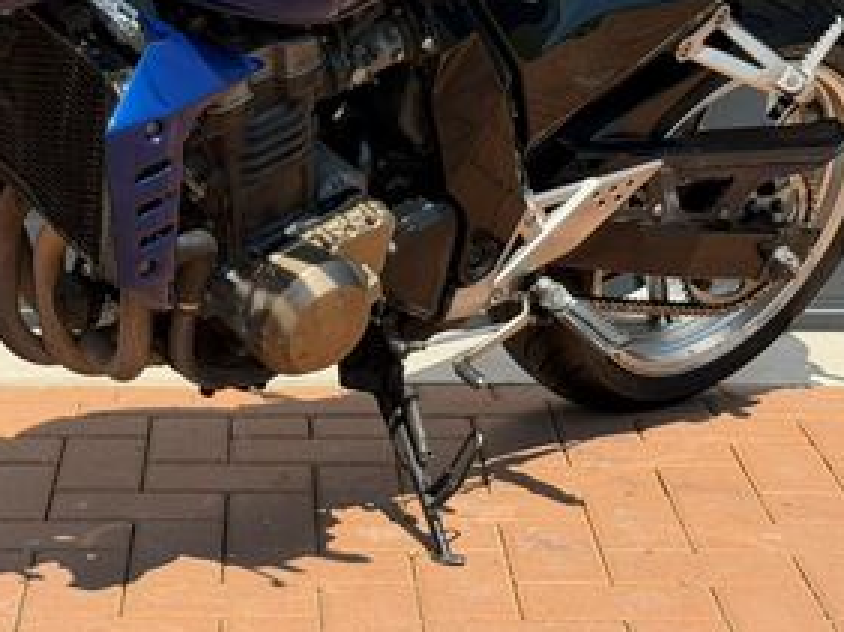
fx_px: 2655
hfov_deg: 18.0
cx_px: 230
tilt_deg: -10.0
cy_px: 189
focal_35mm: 109
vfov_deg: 13.5
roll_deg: +0.2
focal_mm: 6.76
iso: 64
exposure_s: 1/2577
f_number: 1.78
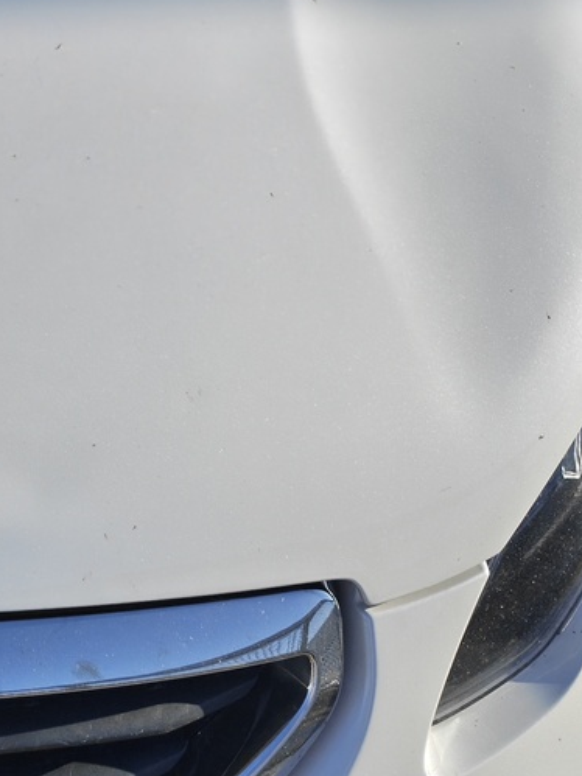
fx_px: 1727
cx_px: -345
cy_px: -120
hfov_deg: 16.9
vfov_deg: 23.5
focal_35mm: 77
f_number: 1.68
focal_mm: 6.57
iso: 97
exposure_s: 1/3242
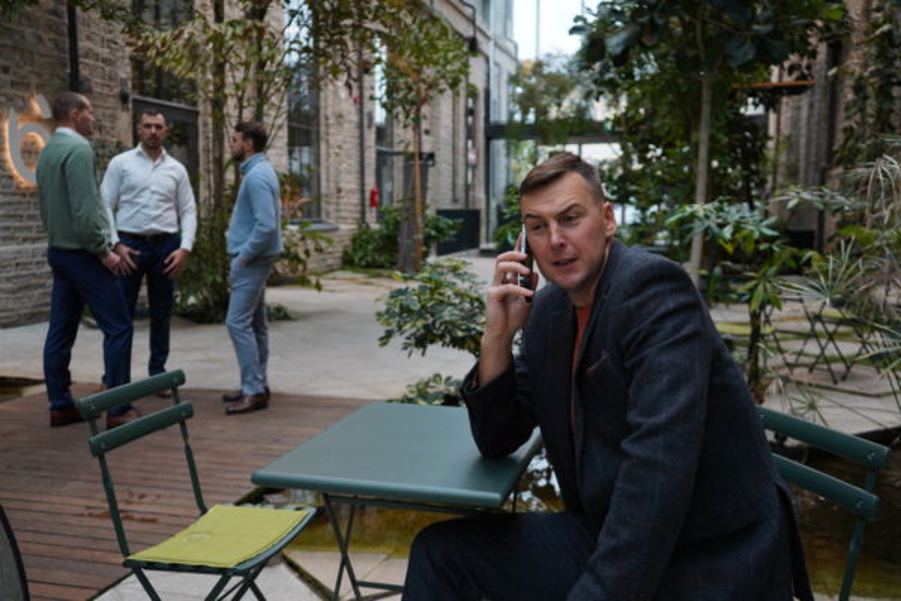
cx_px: 450
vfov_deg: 37.9
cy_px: 300
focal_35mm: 35
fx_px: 876
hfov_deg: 54.4
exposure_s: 1/200
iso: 500
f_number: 4
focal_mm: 35
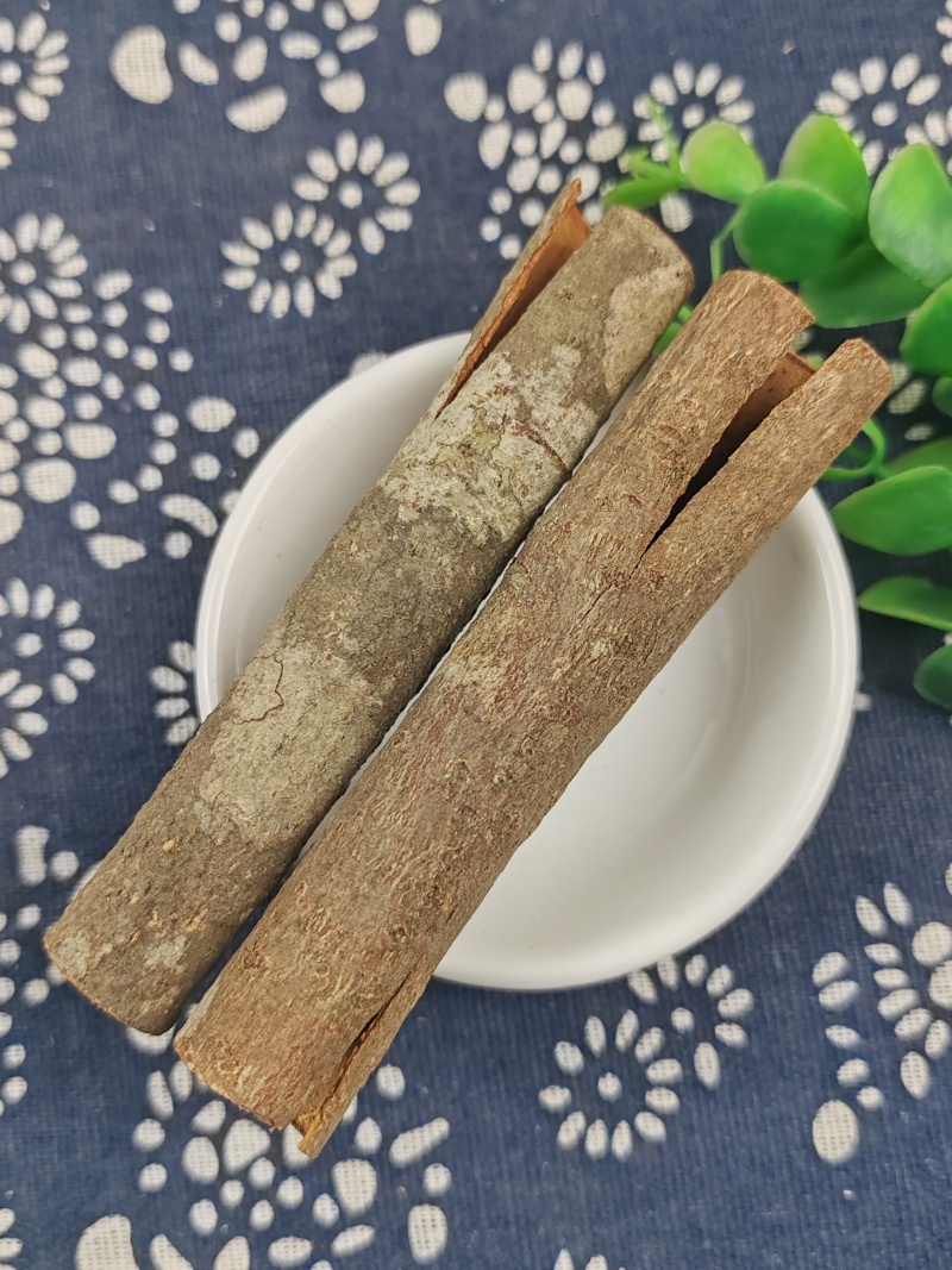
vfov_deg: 55.4
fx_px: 1210
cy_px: 635
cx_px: 476
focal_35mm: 33
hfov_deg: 42.9
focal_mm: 6.14
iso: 500
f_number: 1.8
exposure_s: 1/100
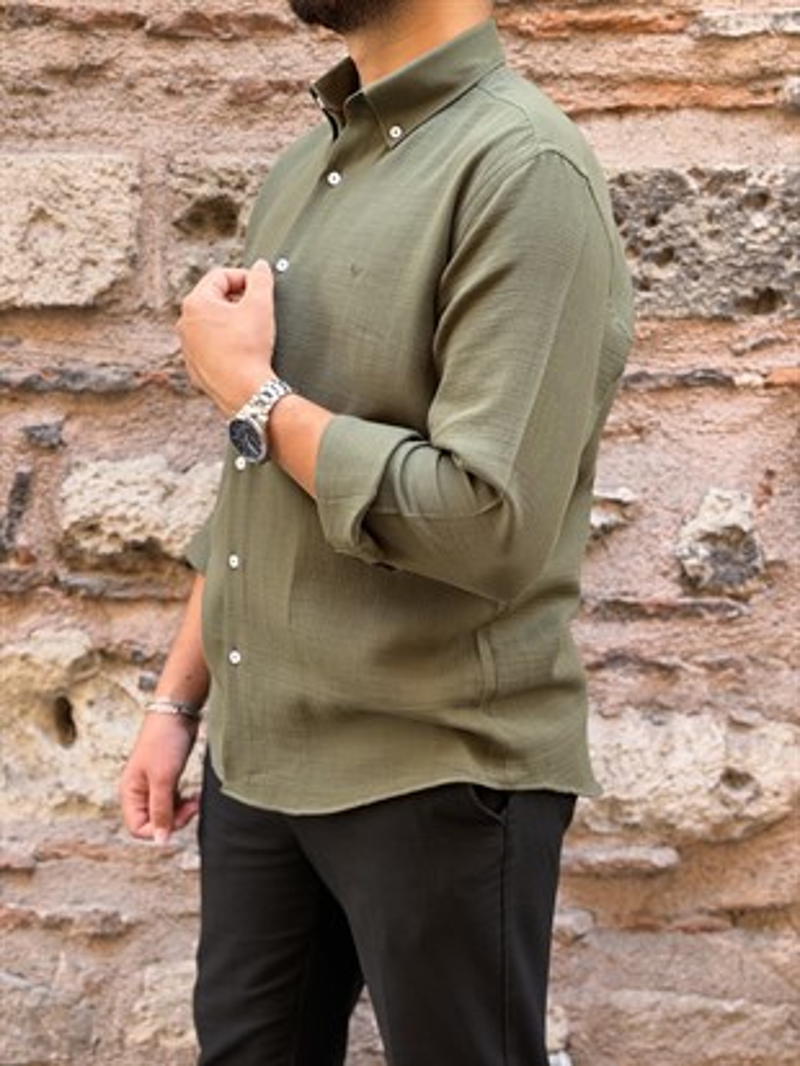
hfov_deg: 30.3
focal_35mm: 48
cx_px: 400
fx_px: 1478
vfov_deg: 39.6
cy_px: 533
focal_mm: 6.76
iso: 80
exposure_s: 1/121
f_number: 1.78
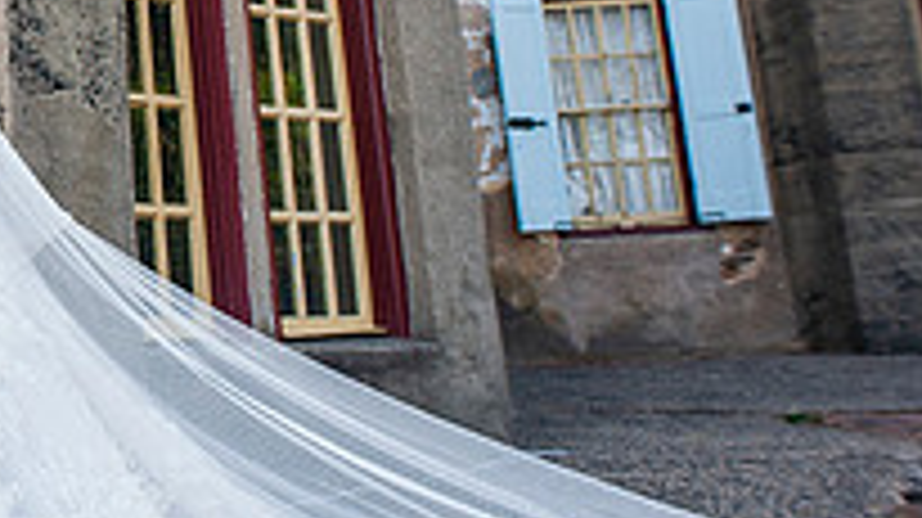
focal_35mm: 61
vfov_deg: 19.3
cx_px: -264
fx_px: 1490
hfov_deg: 28.5
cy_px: 40
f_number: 4
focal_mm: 20
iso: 400
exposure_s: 1/640
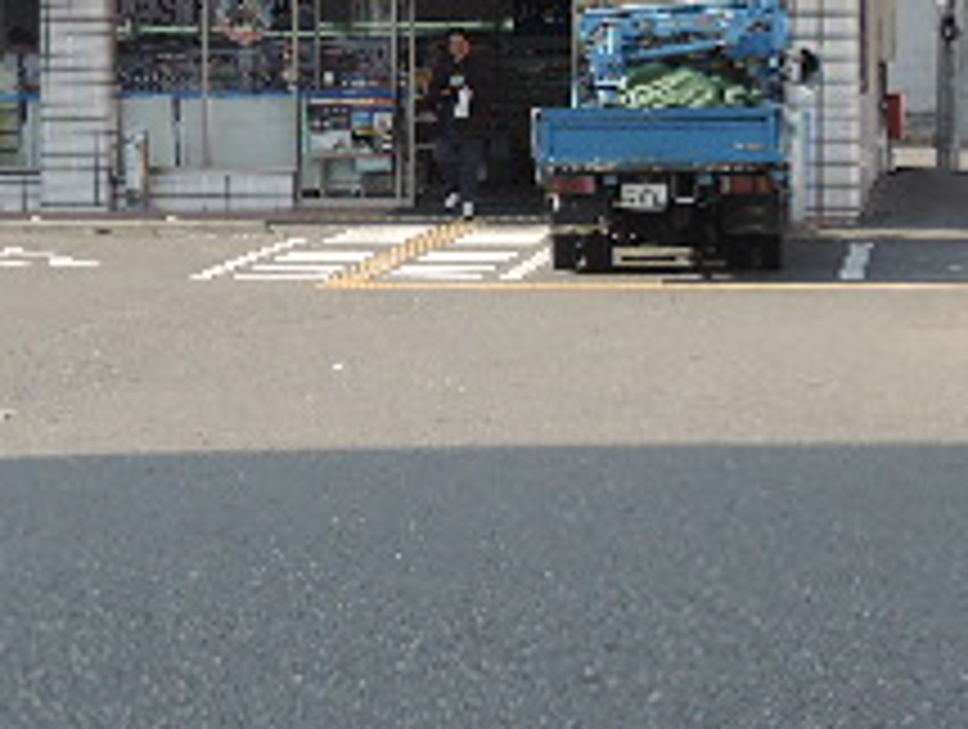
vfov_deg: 14.2
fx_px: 2913
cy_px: 248
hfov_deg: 18.8
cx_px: 329
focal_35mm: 104
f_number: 3.5
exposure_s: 1/400
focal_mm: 7.5
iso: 80
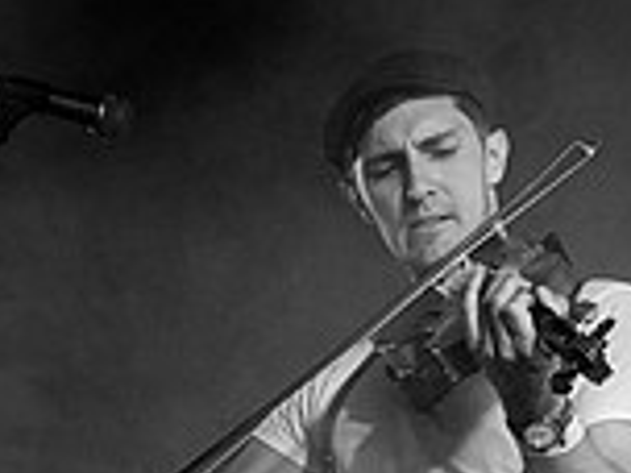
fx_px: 2698
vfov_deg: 9.5
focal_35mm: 148
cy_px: 859
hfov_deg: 13.3
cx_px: 374
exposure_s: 1/1000
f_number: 4
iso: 900
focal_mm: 52
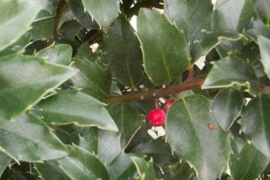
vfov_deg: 18.4
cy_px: 122
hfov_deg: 27.0
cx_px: 65
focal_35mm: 74
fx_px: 555
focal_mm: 6.3
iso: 405
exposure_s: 1/500
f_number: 3.1
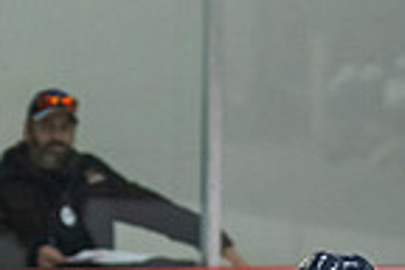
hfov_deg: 3.2
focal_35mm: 646
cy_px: 638
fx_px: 7267
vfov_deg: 2.1
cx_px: 305
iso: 2000
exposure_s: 1/640
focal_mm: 100
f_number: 3.2
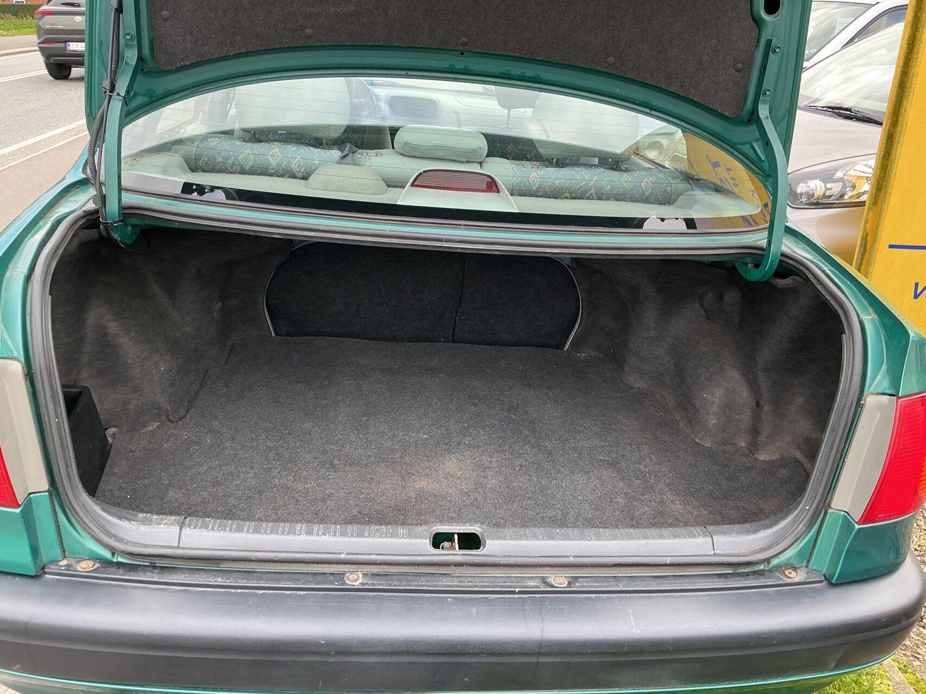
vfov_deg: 48.2
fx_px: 776
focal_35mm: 29
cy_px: 347
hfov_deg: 61.7
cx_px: 463
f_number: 1.8
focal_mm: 3
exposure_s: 1/60
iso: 40
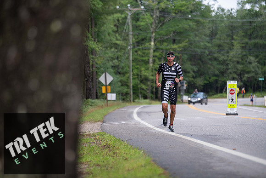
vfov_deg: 7.9
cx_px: 133
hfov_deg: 11.7
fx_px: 1293
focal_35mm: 175
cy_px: 89
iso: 250
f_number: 3.5
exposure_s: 1/400
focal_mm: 175
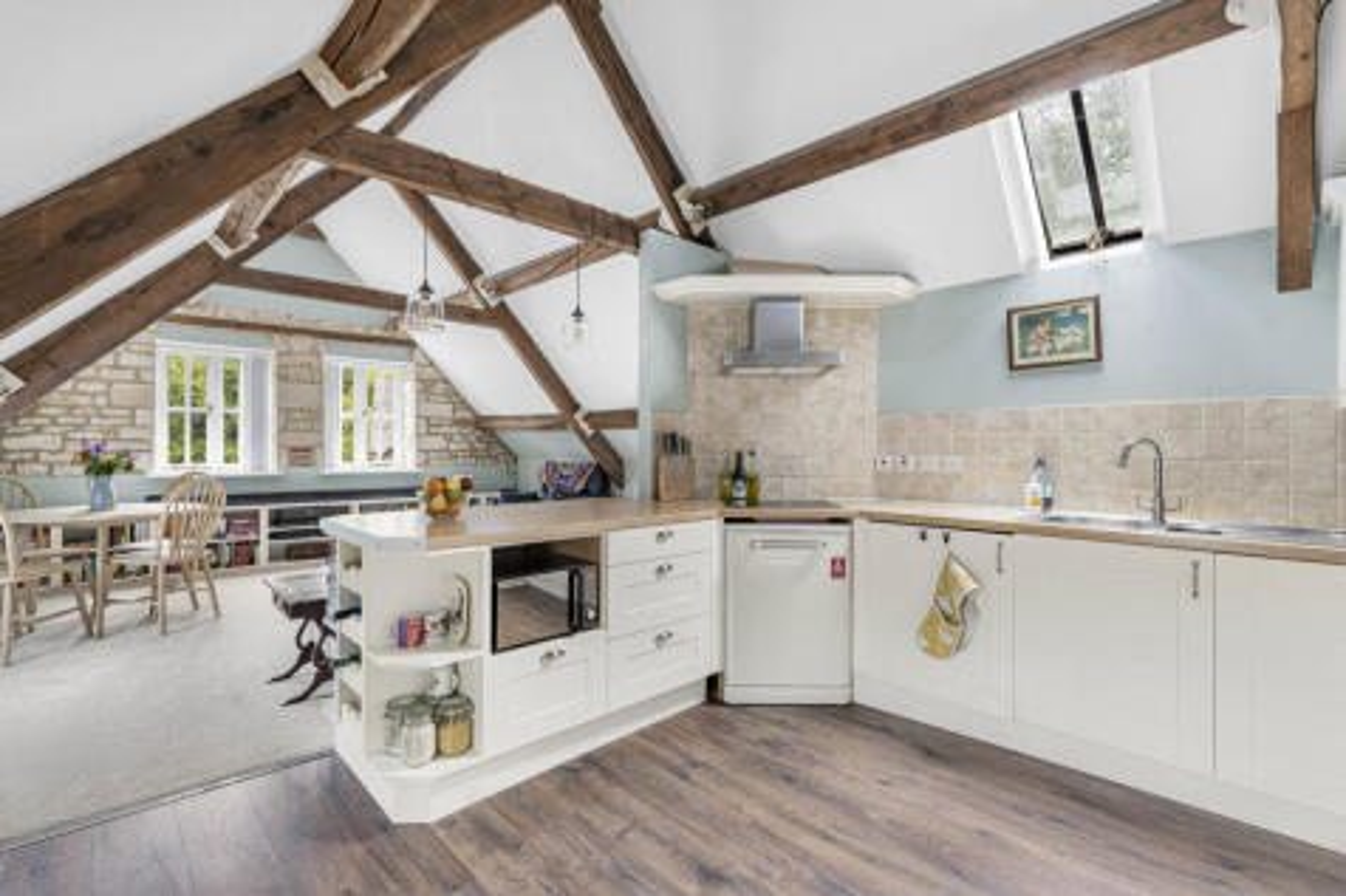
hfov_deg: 96.8
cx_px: 673
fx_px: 598
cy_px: 448
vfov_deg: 73.7
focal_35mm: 16
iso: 400
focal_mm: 16
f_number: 8
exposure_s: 1/2.5
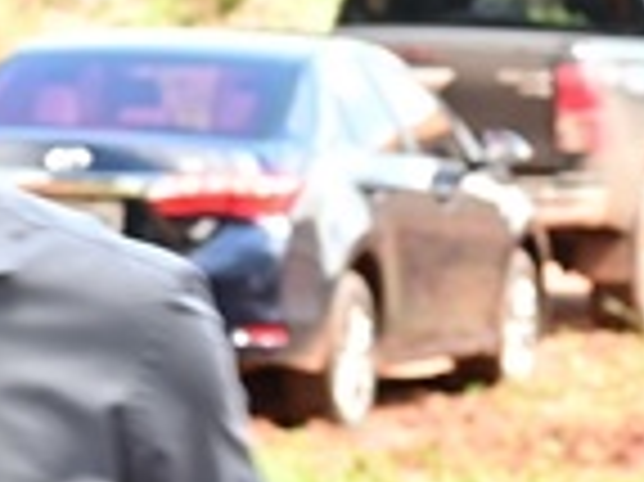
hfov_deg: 4.5
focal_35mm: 423
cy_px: 295
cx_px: 1756
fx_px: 7863
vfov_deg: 3.5
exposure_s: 1/100
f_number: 8
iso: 320
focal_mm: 70
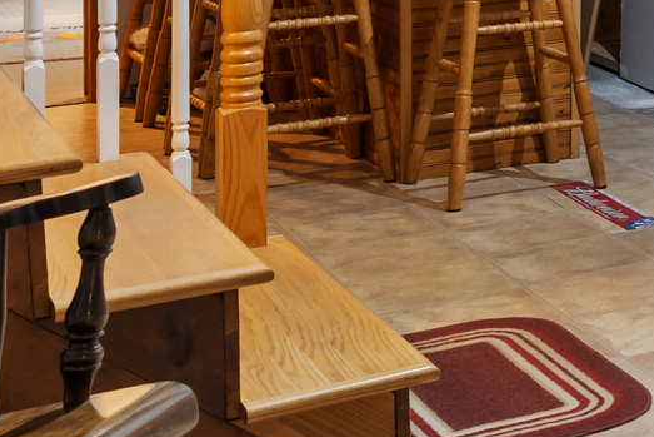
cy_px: -212
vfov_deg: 13.7
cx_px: 1313
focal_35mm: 94
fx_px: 1708
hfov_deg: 16.5
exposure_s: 1
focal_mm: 16
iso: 400
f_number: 5.6
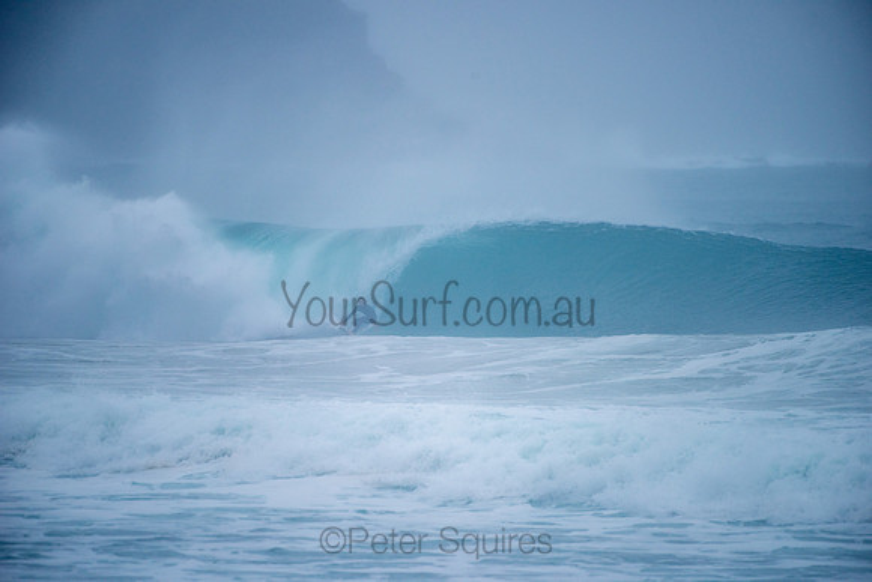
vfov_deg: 2.8
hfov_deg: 4.1
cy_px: 291
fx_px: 12113
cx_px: 436
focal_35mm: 500
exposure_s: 1/1000
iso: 280
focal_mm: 500
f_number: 5.6
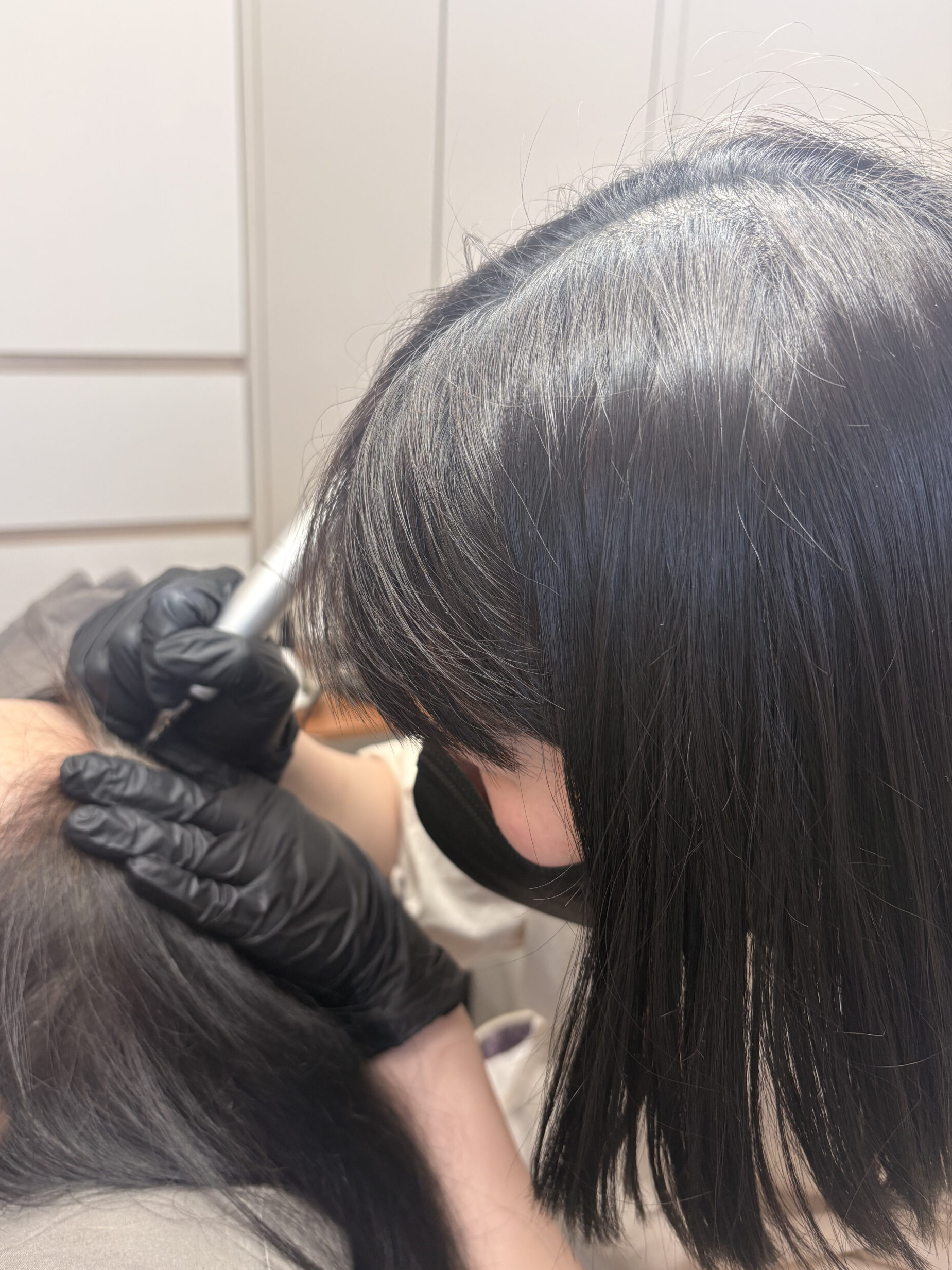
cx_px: 464
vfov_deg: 65.3
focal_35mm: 27
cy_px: 638
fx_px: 990
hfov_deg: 51.4
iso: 100
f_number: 1.6
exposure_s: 1/60
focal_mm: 5.96
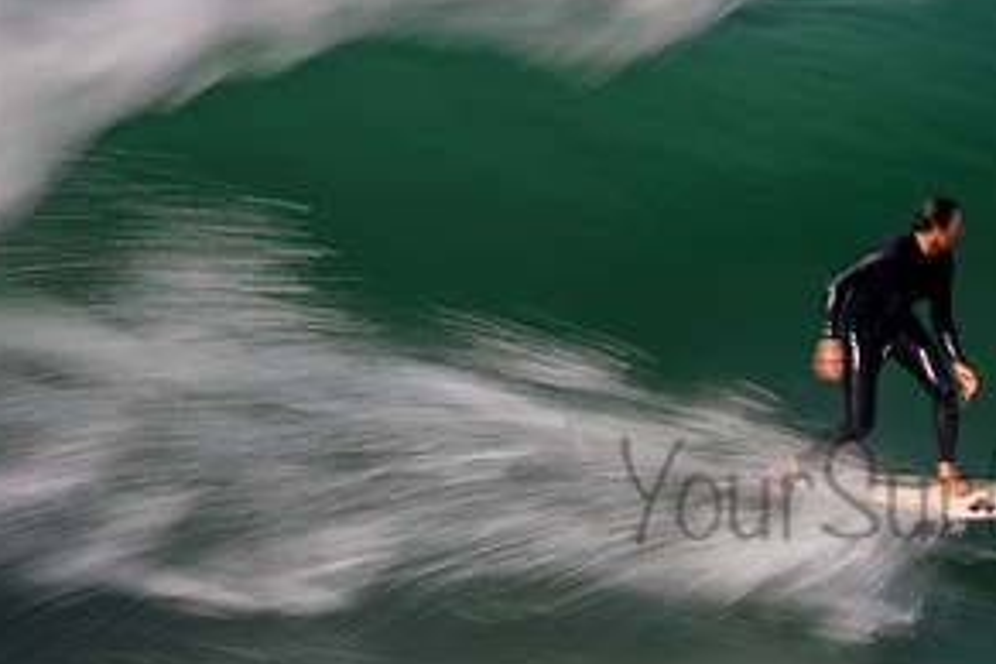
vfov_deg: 0.9
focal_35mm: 1495
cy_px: 460
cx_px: 972
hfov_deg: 1.4
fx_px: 41358
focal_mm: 500
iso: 100
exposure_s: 1/20
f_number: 18
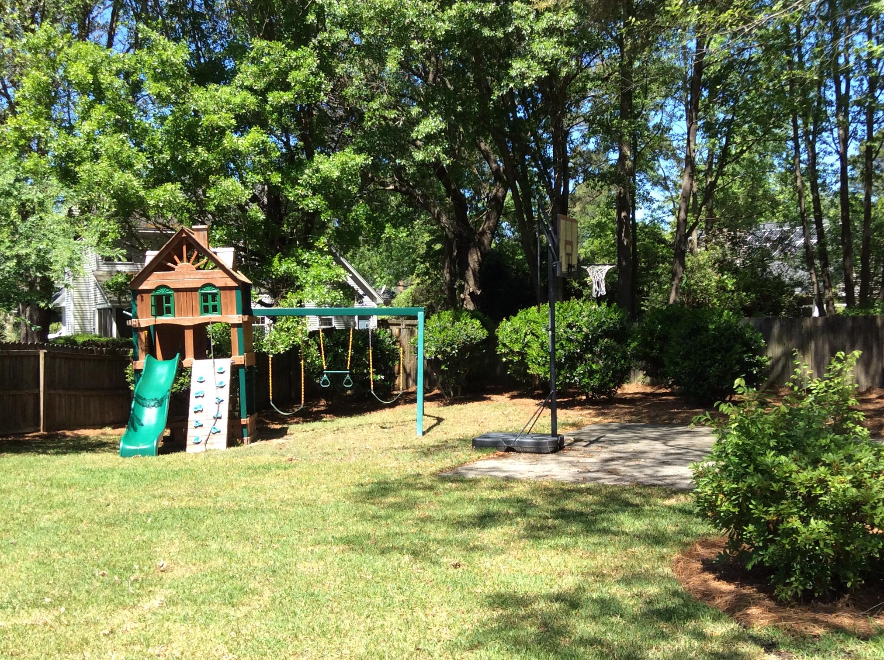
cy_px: 321
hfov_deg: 45.8
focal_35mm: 41
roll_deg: +2.2
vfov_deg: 35.0
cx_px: 439
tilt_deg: -0.8
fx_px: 1045
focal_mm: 3.3
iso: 32
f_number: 2.4
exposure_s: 1/539
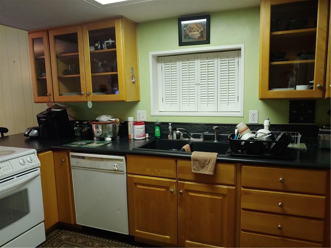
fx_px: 239
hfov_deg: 69.4
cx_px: 166
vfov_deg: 54.9
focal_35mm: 25
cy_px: 124
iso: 150
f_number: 1.5
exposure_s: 1/40
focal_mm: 4.23
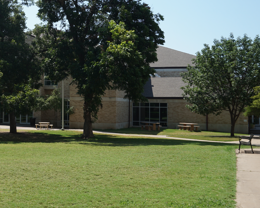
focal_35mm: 59
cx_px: 46
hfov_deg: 31.1
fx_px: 452
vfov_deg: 25.8
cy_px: 72
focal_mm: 25
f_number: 9
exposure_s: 1/160
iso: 100
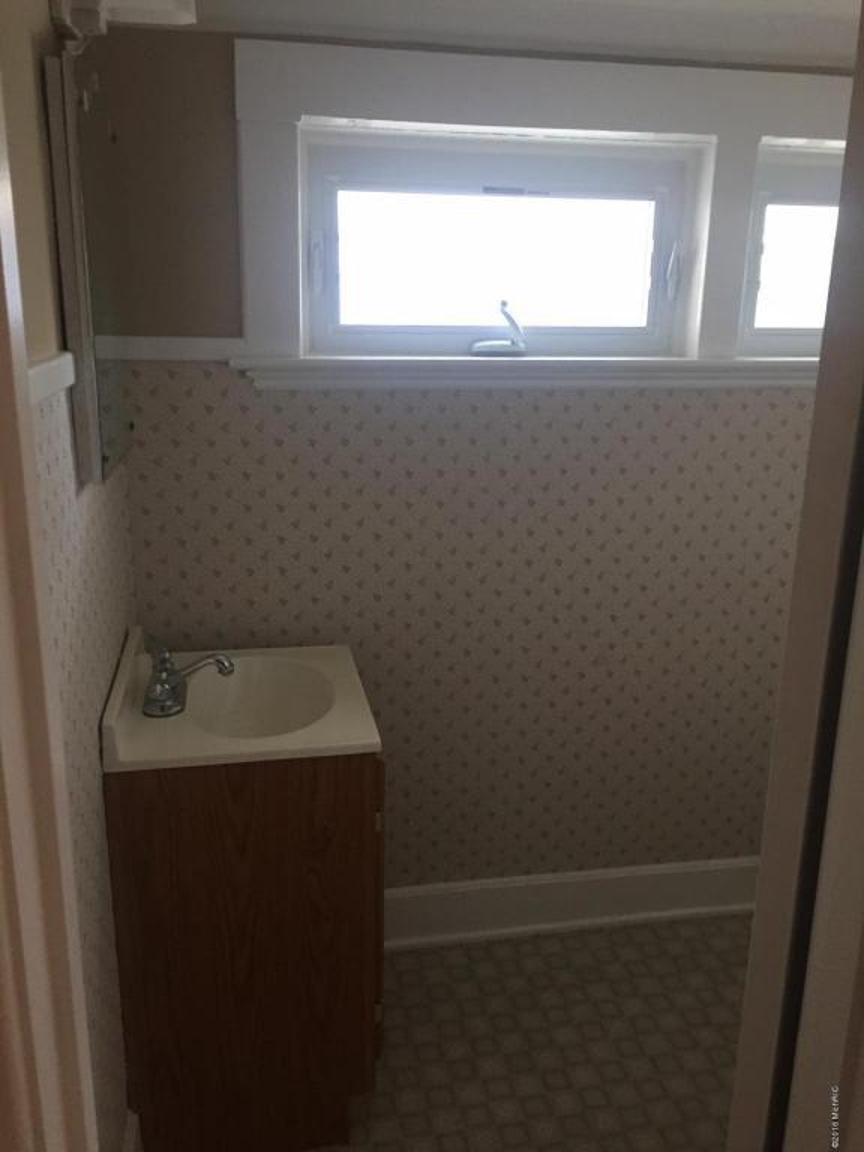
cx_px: 432
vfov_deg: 61.7
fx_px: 965
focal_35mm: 29
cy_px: 576
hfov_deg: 48.2
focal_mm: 4.15
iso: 125
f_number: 2.2
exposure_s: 1/30
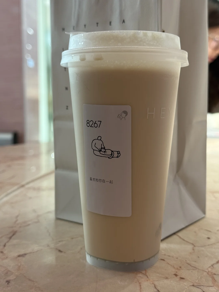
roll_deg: -0.4
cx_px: 110
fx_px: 405
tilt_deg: -6.0
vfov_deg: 39.7
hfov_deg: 30.3
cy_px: 146
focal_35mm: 48
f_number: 1.78
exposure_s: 1/50
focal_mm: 6.76
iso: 125
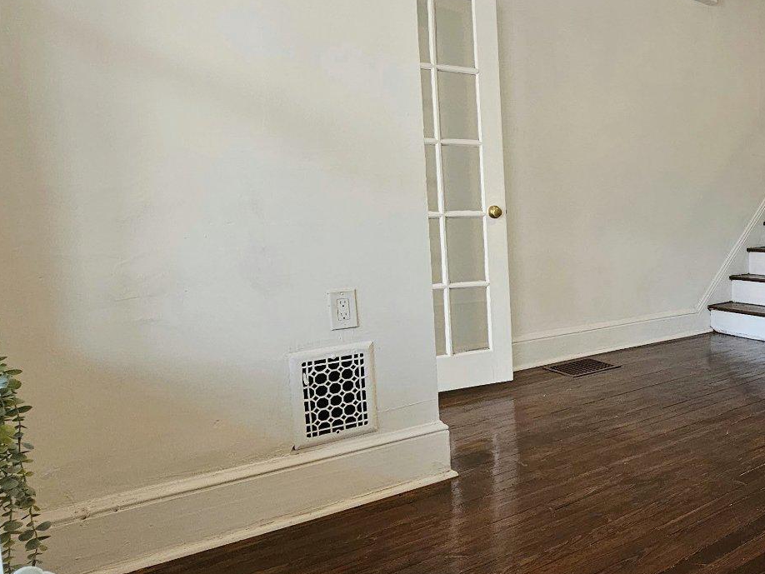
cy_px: 286
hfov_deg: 53.1
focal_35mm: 29
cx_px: 703
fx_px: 641
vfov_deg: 48.2
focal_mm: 2.2
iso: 80
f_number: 2.2
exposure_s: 1/60
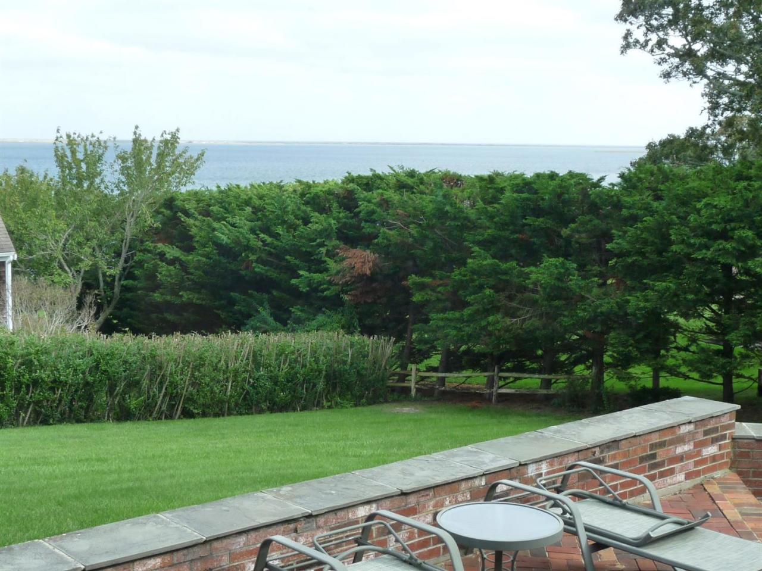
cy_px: 286
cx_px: 381
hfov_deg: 36.8
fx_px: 1144
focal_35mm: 52
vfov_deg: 28.0
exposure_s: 1/200
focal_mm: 6.6
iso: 160
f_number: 4
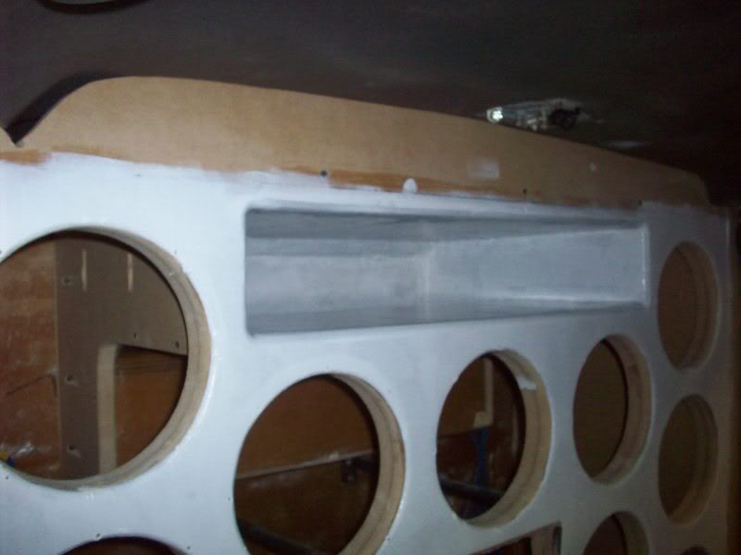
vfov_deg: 38.7
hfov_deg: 50.1
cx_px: 370
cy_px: 278
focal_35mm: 37
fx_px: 792
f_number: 2.8
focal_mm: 6.2
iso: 200
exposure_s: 1/64
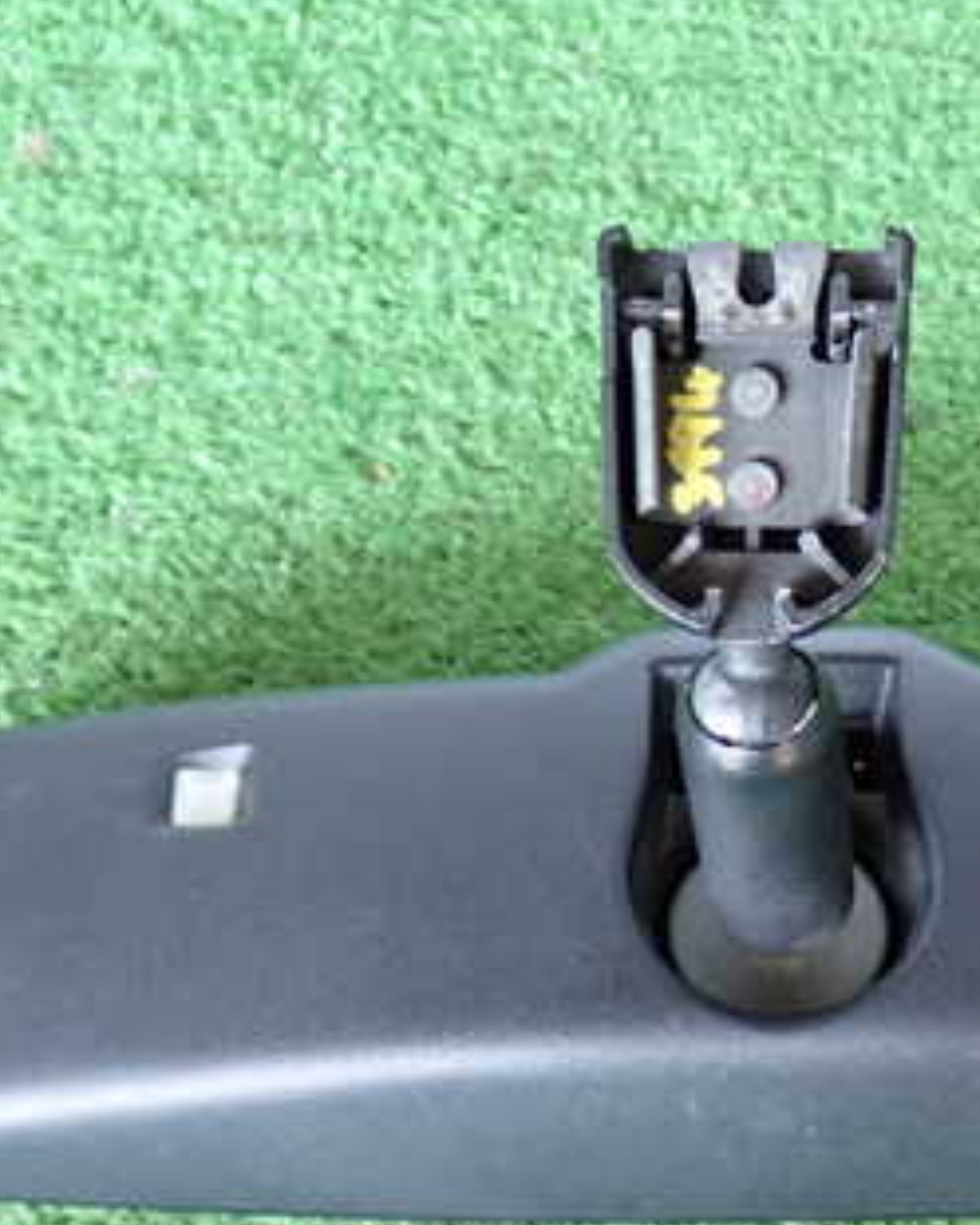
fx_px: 2465
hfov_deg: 22.2
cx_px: 775
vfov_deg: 27.8
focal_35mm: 68
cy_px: 782
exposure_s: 1/40
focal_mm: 6.37
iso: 200
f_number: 2.5
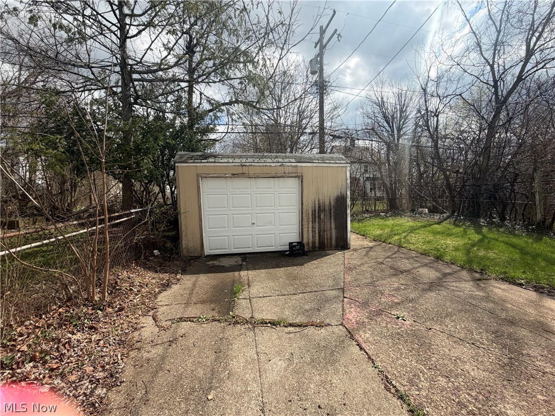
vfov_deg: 85.7
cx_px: 278
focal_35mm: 14
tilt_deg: -4.0
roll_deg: +1.2
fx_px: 224
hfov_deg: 102.1
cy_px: 208
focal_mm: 2.22
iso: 25
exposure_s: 1/799
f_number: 2.2
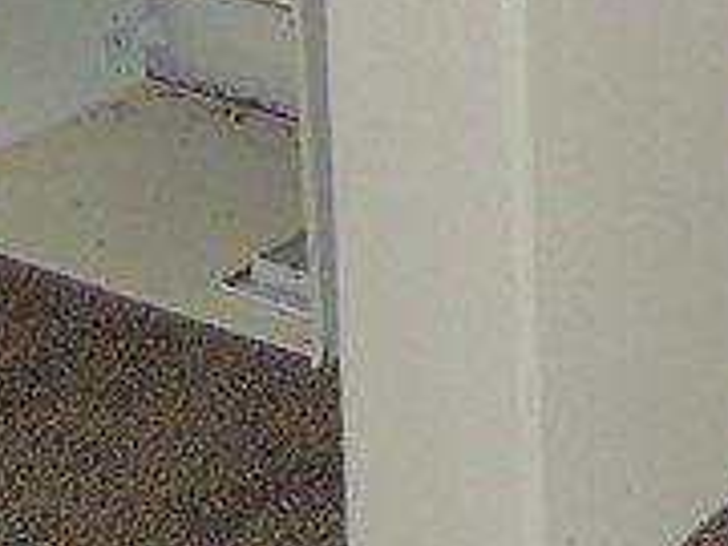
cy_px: -736
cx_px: 530
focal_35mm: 165
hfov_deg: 11.9
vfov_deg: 8.3
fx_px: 3470
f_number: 3.7
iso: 200
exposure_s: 1/25
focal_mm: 5.2
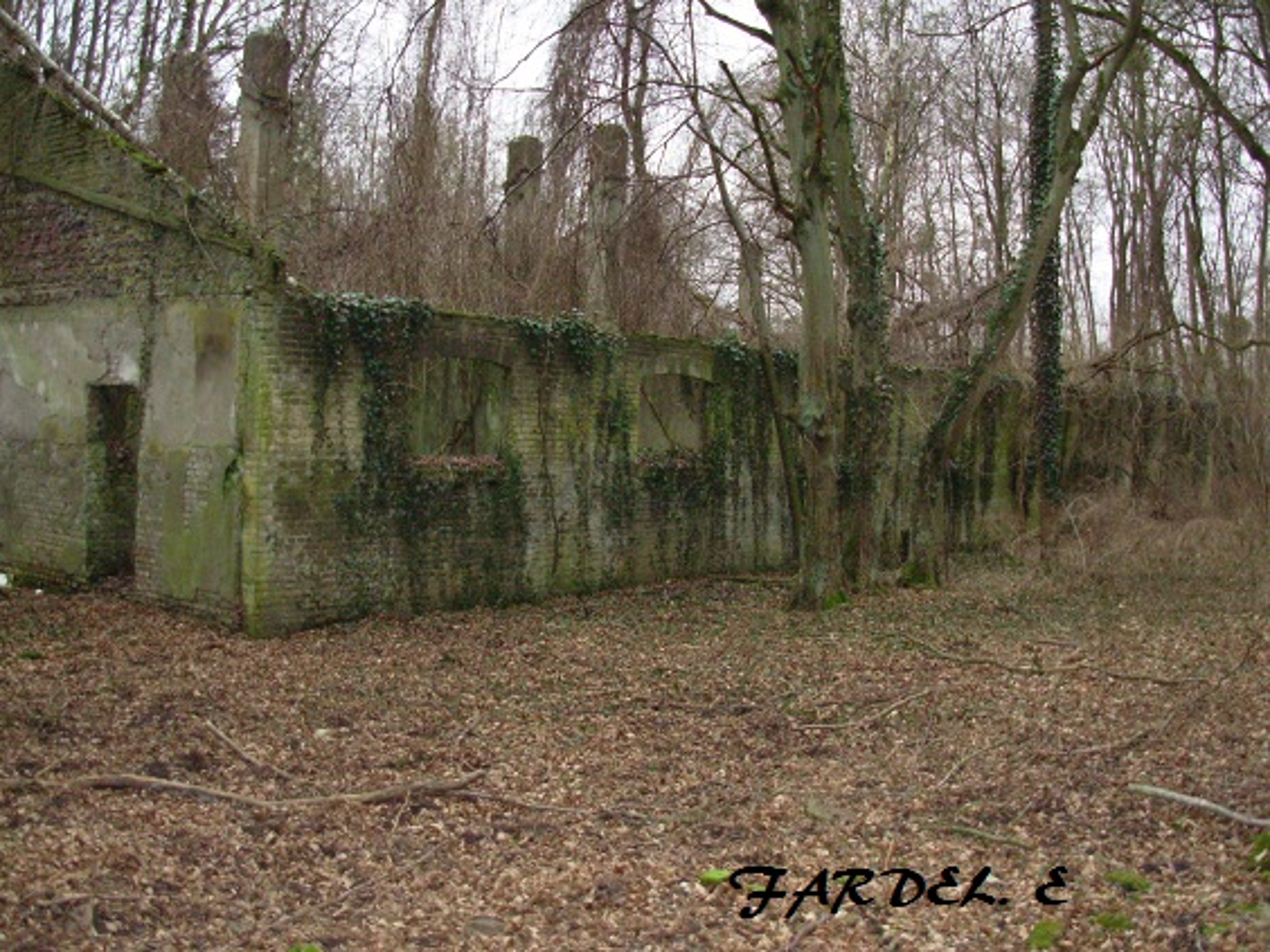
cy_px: 476
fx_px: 1394
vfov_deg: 37.7
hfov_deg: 49.0
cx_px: 635
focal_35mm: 38
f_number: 2.9
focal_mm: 6.3
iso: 200
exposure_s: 1/128
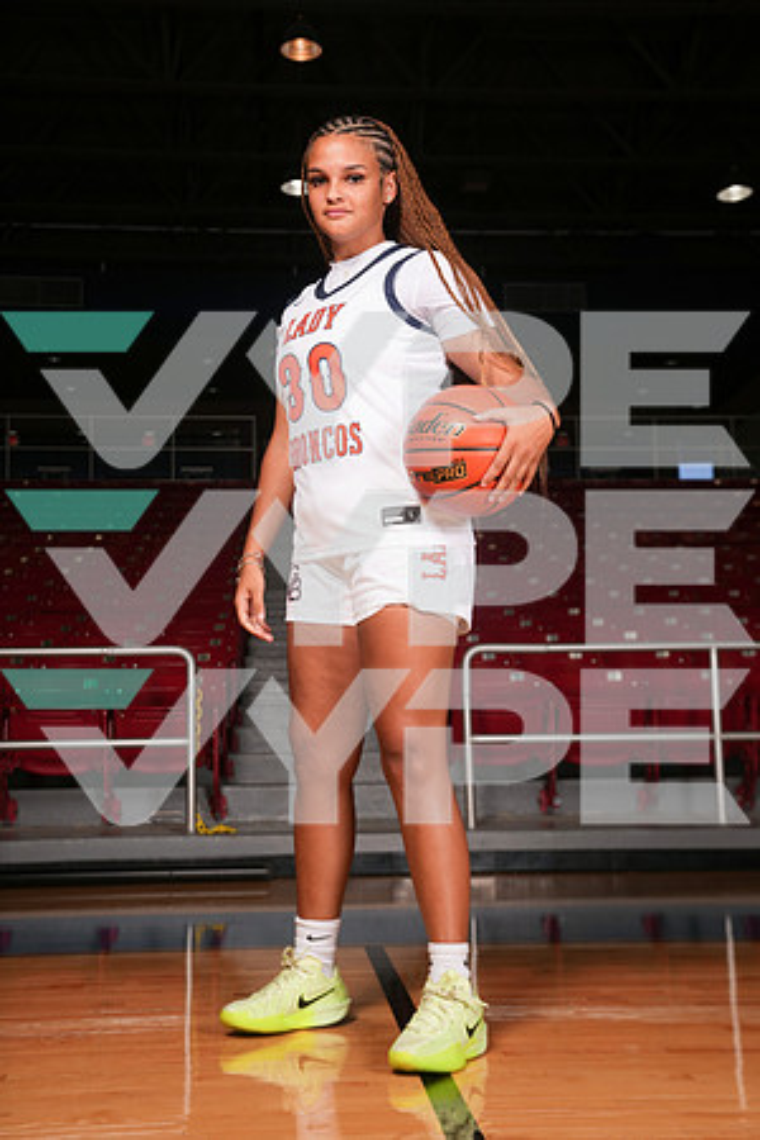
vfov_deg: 44.5
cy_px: 570
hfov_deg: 30.5
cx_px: 380
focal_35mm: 44
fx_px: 1393
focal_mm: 44
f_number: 6.3
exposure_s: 1/200
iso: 250
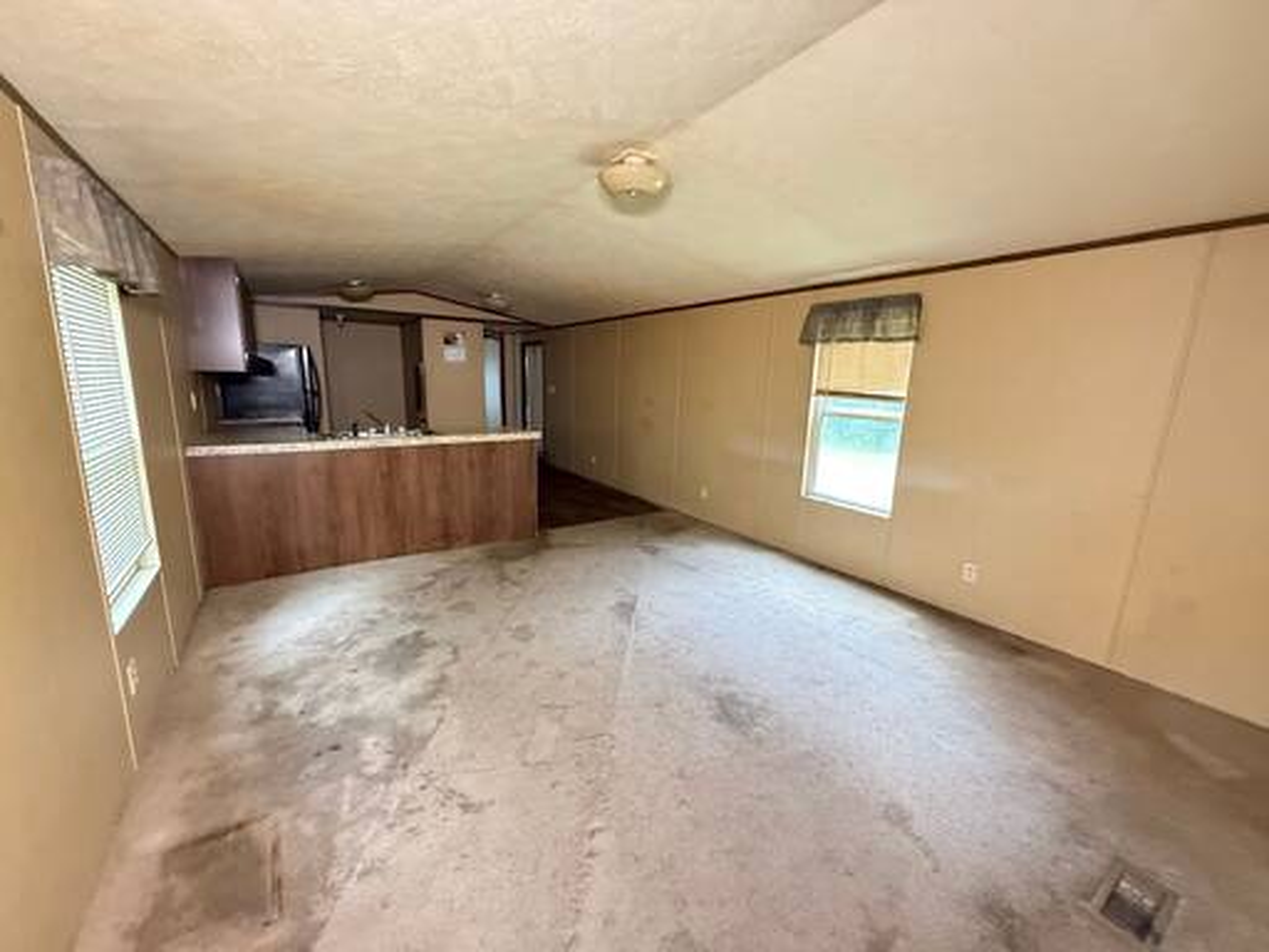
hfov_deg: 102.1
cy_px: 476
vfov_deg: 85.7
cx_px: 634
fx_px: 513
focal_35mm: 14
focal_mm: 2.22
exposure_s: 1/60
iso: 640
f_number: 2.2
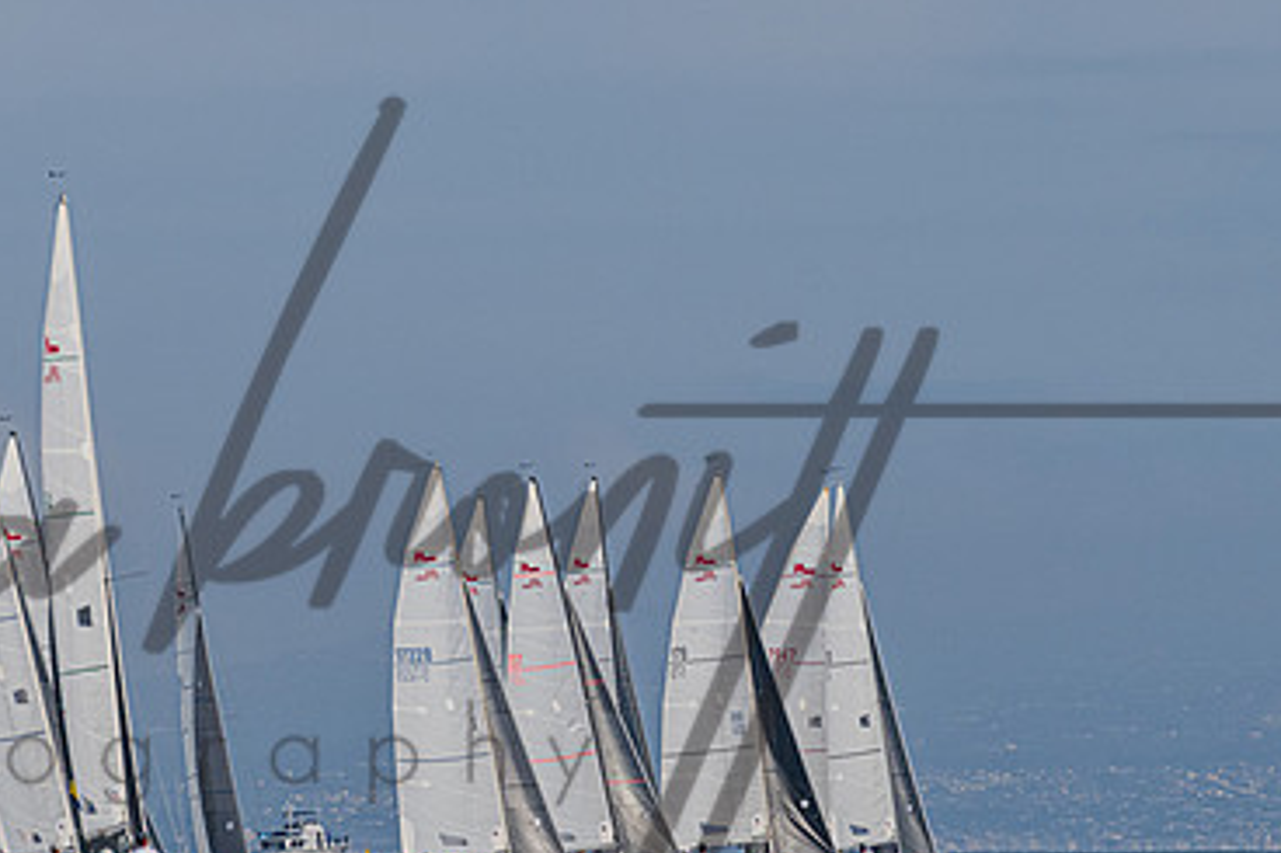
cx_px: 633
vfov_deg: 3.2
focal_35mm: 430
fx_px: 15293
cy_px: 493
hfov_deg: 4.8
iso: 400
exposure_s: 1/1000
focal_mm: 200
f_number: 6.3
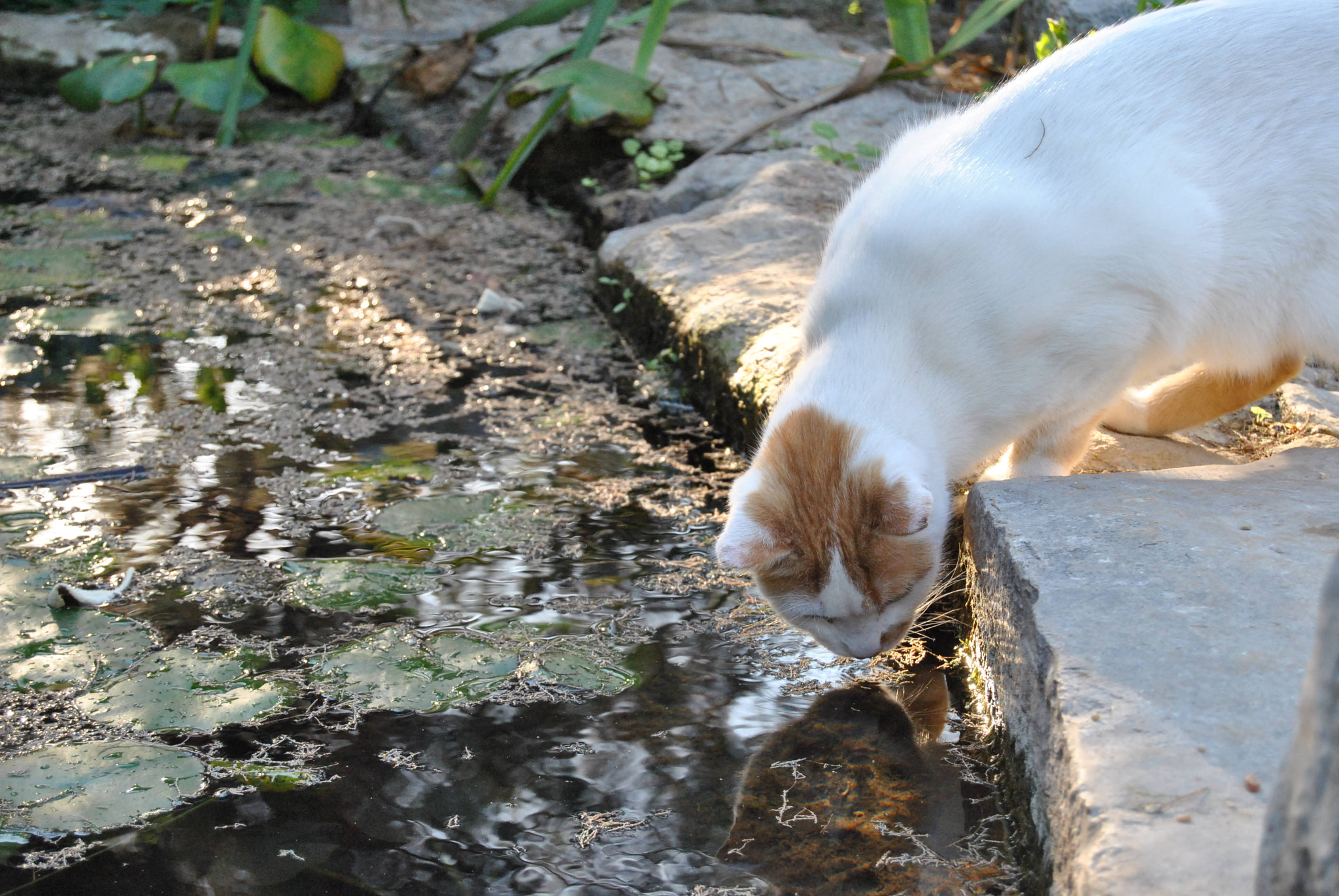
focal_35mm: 82
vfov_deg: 16.6
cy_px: 448
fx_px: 3072
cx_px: 670
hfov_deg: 24.6
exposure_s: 1/250
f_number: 5.6
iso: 800
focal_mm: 55
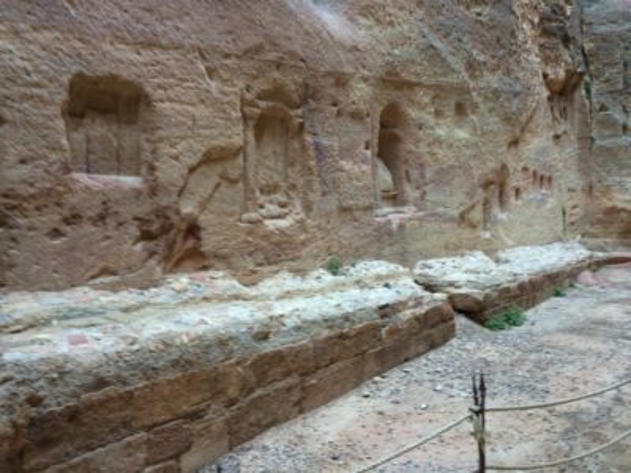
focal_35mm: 30
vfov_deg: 46.8
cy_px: 236
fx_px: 547
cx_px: 316
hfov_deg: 60.0
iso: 100
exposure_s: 1/30
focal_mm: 4.12
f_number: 2.2
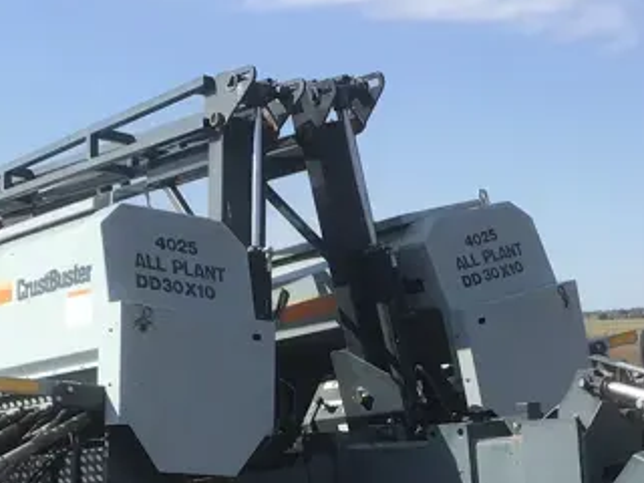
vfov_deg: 15.4
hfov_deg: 21.1
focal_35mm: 93
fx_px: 1730
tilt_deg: -7.8
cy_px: 547
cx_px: 352
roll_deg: +1.5
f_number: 2.4
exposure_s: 1/1131
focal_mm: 3.3
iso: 25
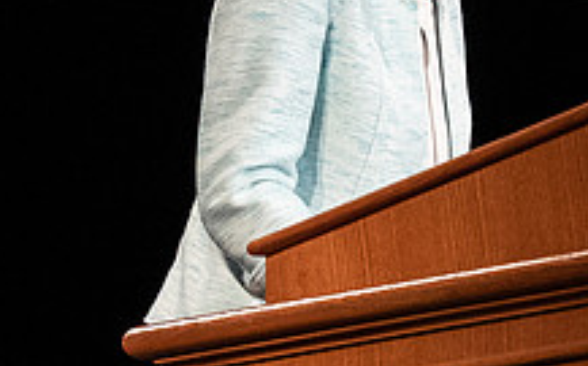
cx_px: 668
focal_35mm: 1223
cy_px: -90
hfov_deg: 1.7
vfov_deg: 1.1
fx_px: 19573
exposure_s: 1/500
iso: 2000
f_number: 3.2
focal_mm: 200
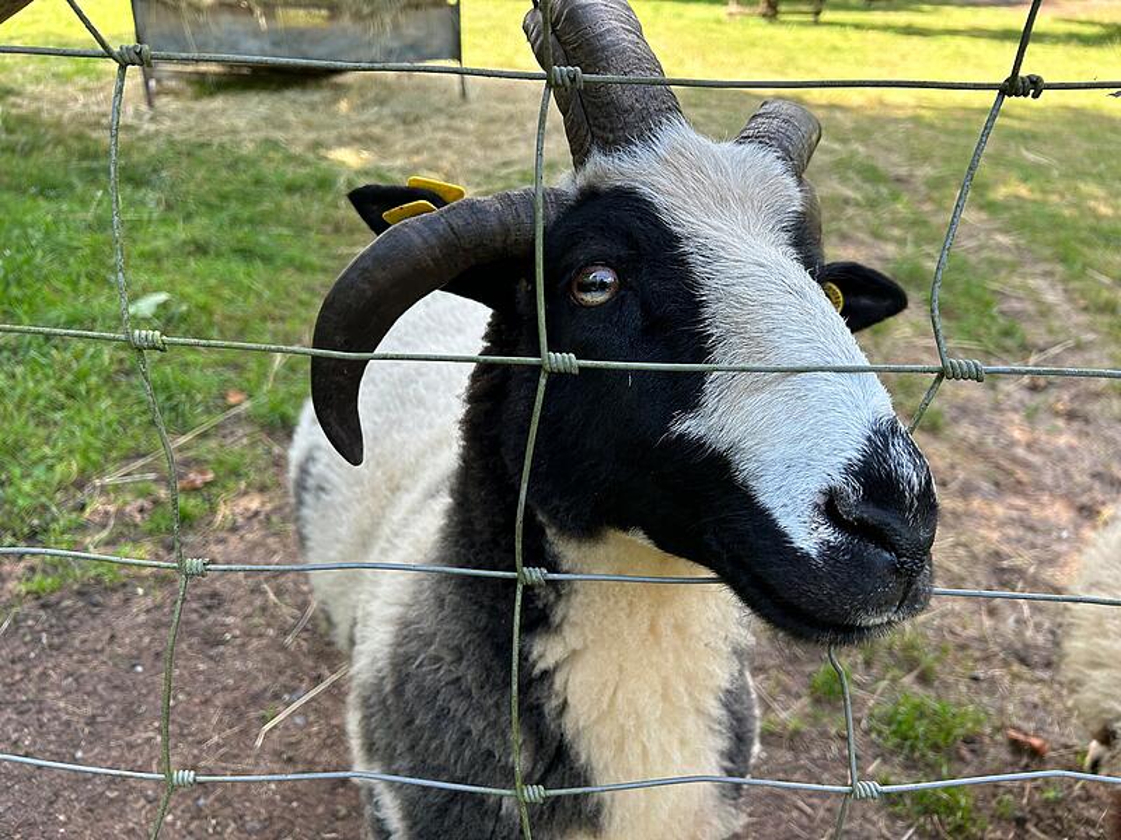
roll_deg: +3.4
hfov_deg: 67.3
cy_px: 420
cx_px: 560
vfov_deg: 53.1
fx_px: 842
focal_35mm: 26
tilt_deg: -34.3
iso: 40
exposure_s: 1/203
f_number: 1.5
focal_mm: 5.7
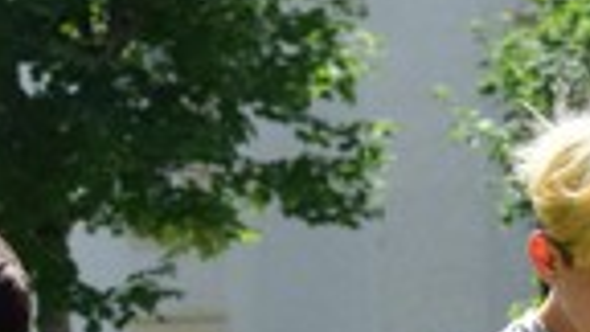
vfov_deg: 1.6
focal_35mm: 782
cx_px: 1094
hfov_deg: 2.8
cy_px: 580
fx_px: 12234
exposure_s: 1/400
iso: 400
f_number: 9
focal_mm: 70
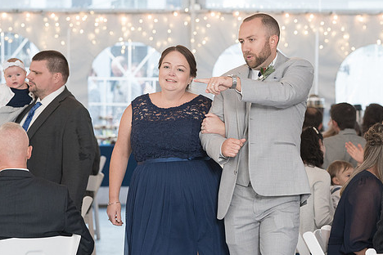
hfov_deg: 12.0
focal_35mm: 171
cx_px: 244
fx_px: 1819
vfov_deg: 8.0
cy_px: 91
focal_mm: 89
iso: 2000
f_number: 4
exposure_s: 1/200
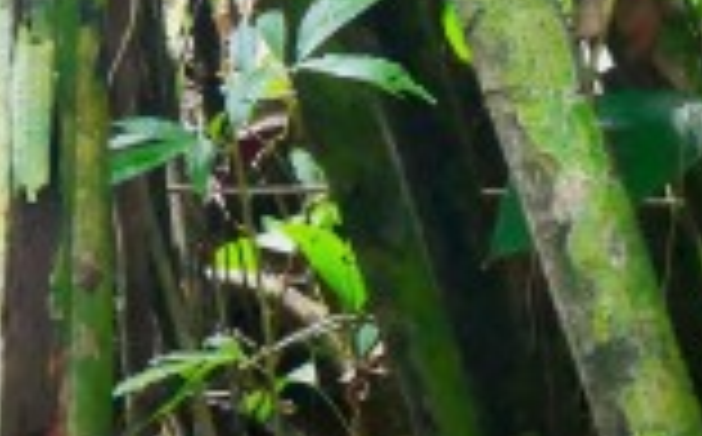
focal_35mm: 246
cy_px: -169
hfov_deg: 8.5
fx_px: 4700
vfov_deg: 5.3
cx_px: 472
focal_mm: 17.1
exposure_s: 1/60
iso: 1600
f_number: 4.1
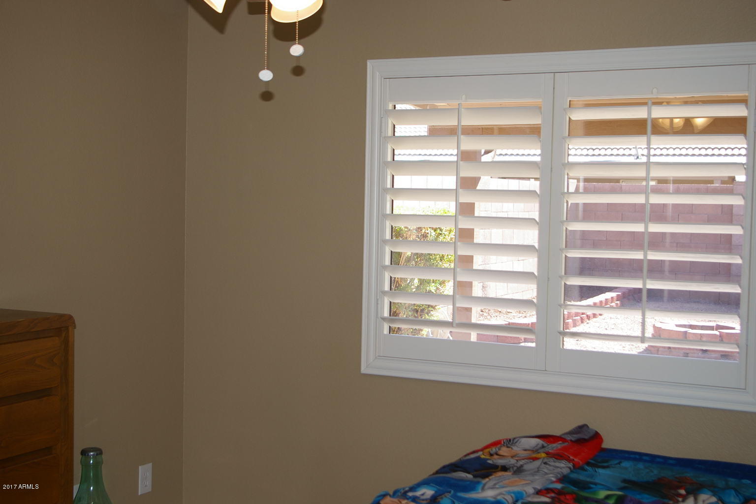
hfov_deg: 37.9
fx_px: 1102
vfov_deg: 25.8
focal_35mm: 52
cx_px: 378
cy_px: 252
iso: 200
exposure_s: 1/180
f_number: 4.5
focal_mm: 35
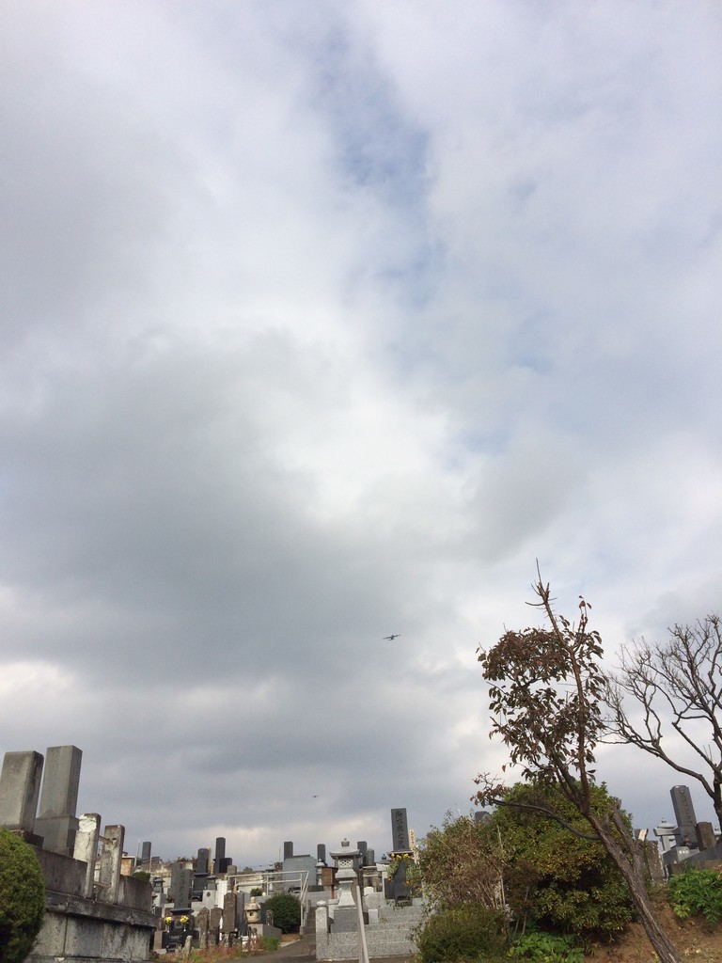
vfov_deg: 61.7
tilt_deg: +28.5
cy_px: 482
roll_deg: +4.7
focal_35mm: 29
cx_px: 361
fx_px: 806
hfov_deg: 48.2
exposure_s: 1/3731
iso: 32
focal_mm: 4.15
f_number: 2.2
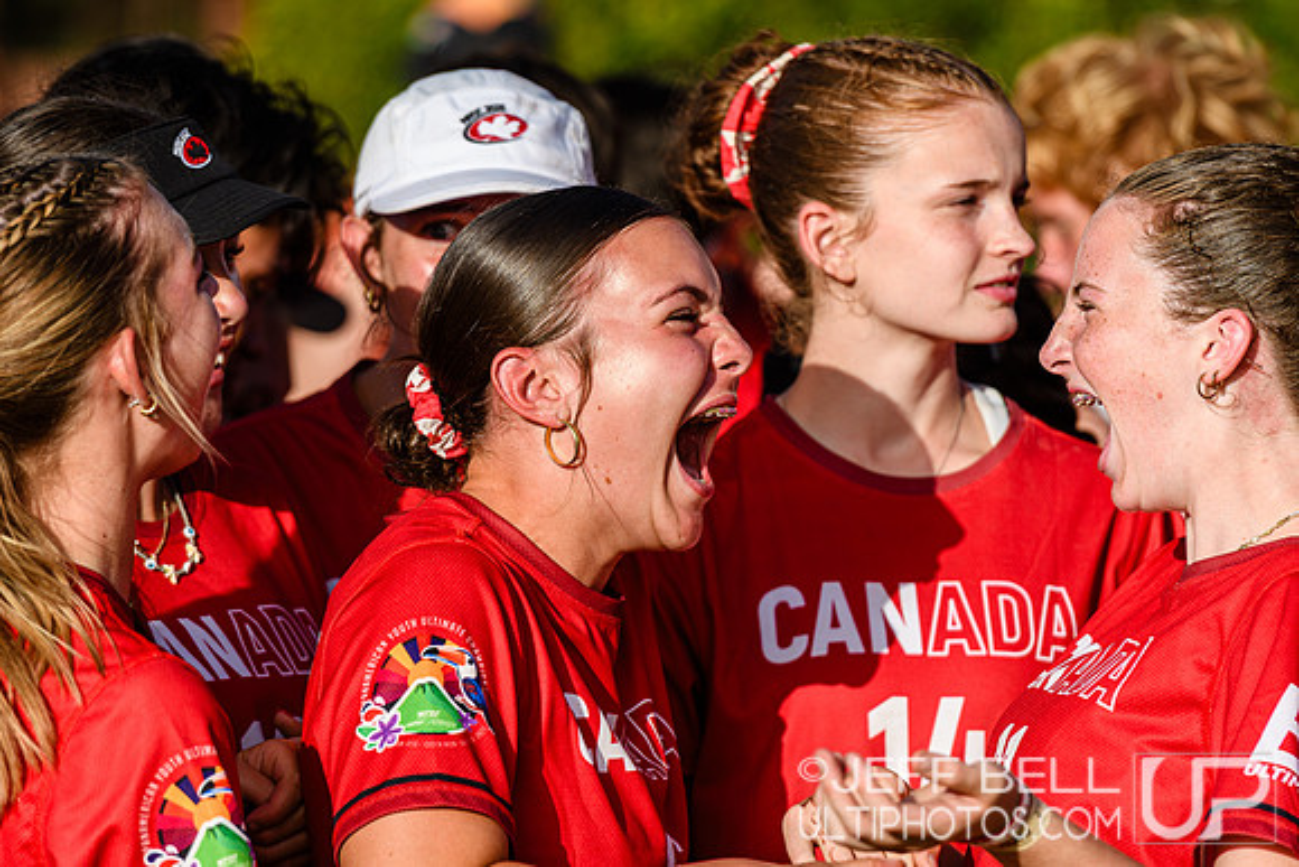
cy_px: 434
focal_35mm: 300
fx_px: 10827
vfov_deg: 4.6
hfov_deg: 6.9
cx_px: 650
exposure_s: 1/1250
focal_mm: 200
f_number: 3.2
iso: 100
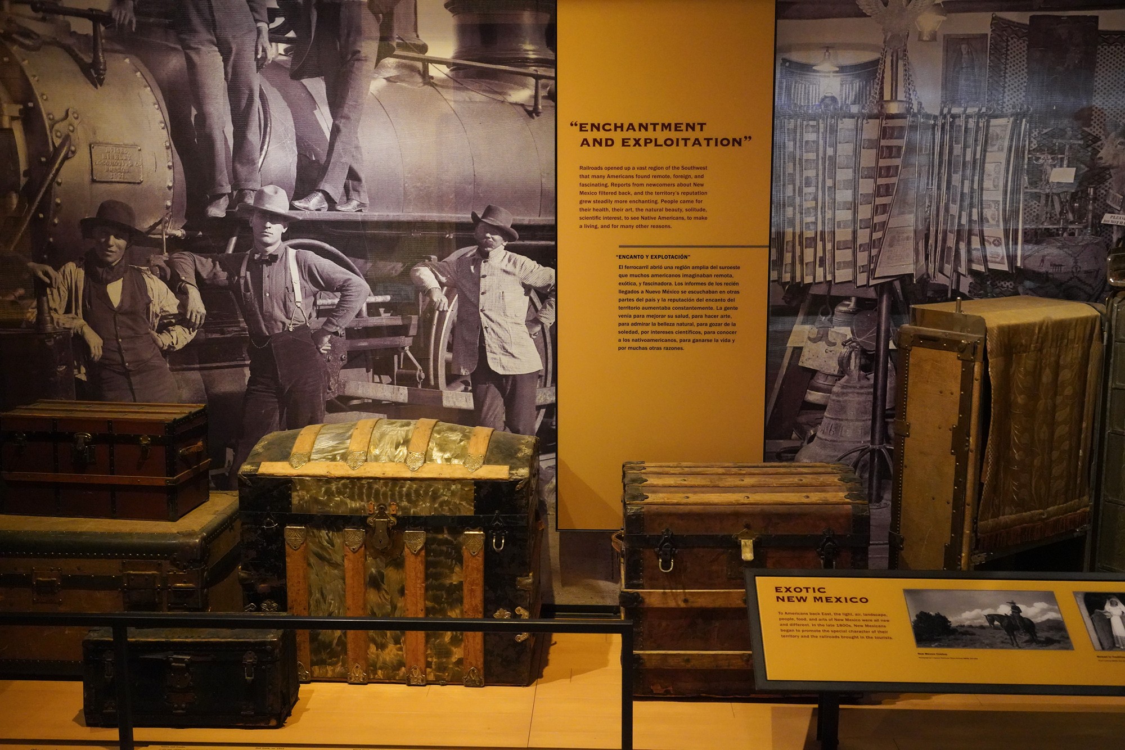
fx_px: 1250
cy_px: 375
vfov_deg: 33.4
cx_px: 562
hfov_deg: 48.5
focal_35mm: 40
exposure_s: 1/60
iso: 10000
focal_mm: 40
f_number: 5
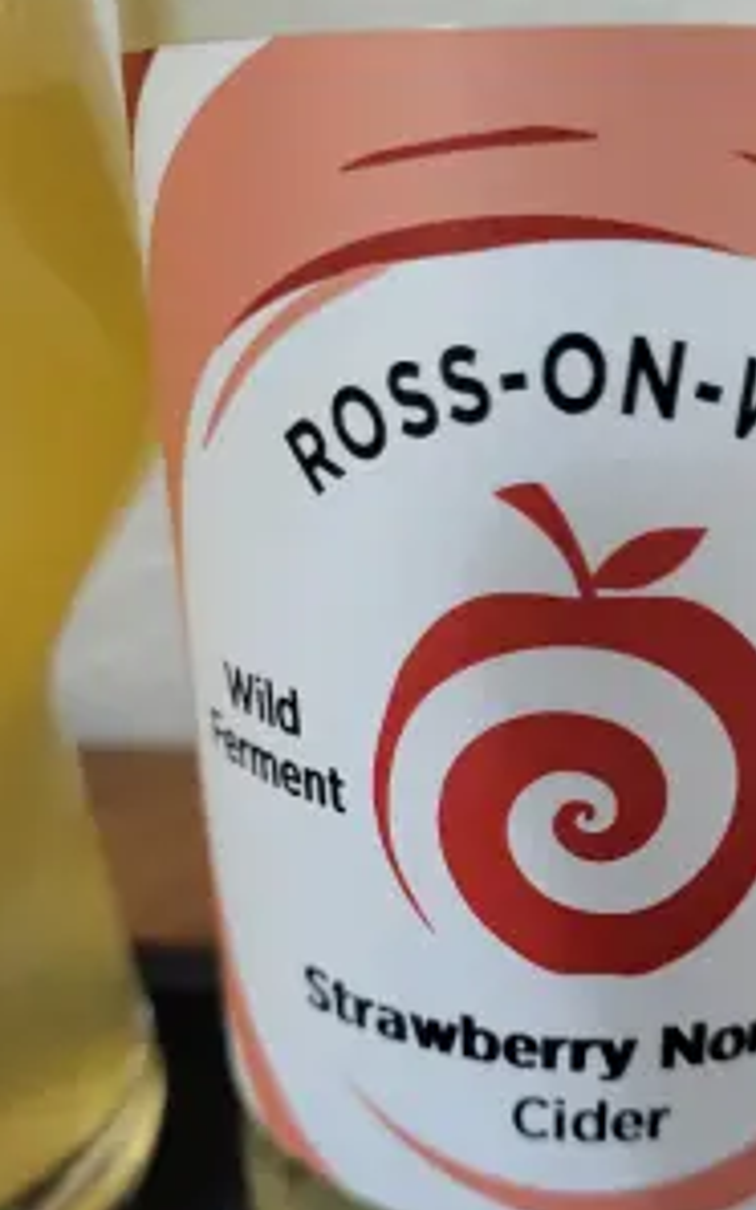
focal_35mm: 37
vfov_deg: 52.1
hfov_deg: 34.2
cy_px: 767
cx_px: 476
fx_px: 1221
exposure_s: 1/33.3
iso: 640
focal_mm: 5.4
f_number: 1.8
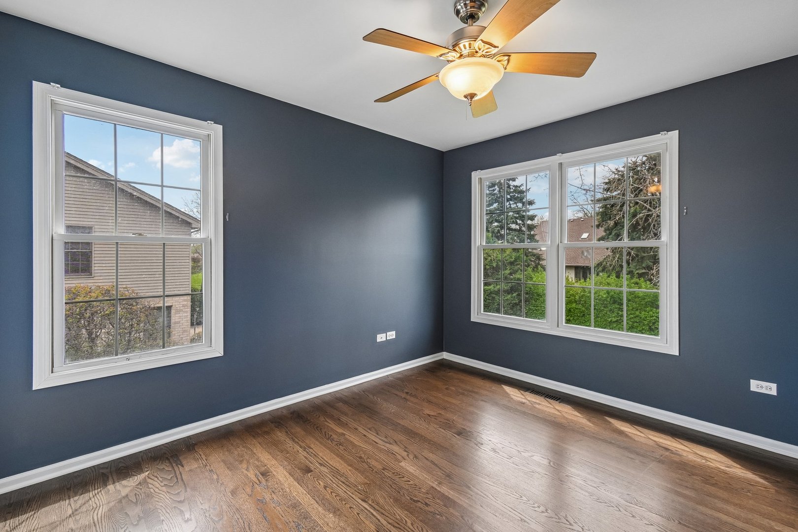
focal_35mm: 15
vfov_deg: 77.3
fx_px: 332
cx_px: 399
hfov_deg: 100.4
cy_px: 266
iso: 140
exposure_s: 1/15
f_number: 8
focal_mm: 10
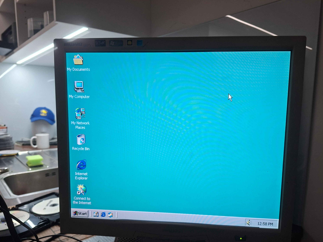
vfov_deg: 54.8
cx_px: 153
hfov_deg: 69.3
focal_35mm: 25
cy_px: 131
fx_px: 233
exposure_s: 1/100
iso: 250
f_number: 1.8
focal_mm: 5.54
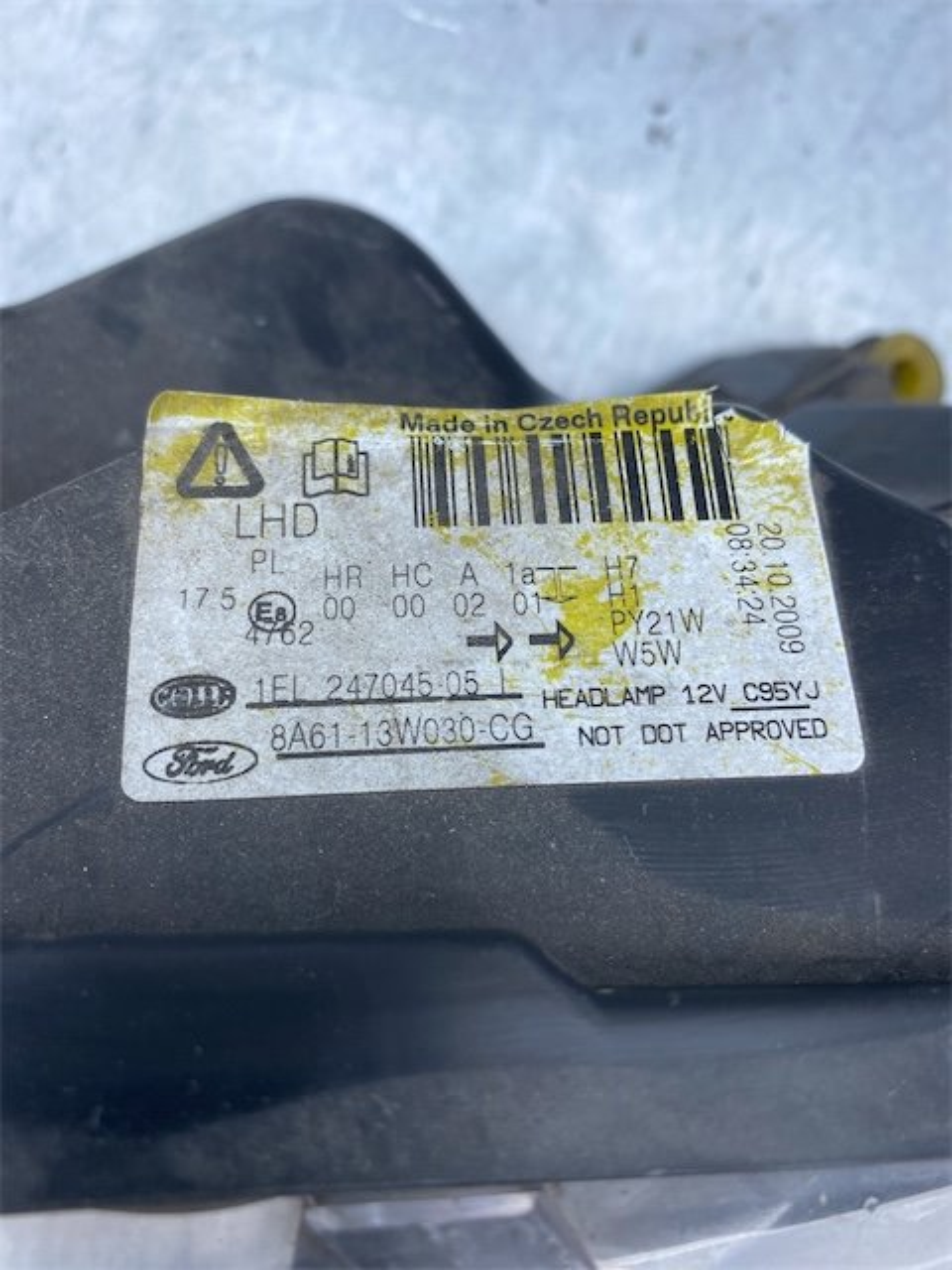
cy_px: 635
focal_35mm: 26
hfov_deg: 53.1
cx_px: 476
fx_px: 953
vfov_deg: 67.3
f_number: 1.8
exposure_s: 1/544
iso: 32
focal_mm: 4.25
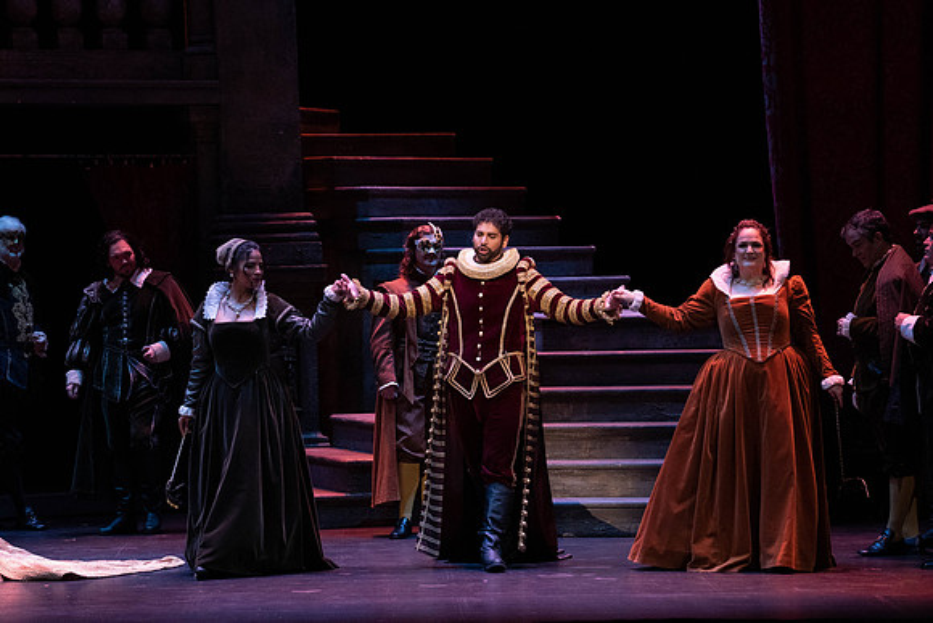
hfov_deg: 11.9
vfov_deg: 7.9
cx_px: 466
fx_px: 4484
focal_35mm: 173
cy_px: 312
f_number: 7.1
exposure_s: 1/250
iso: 5000
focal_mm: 173
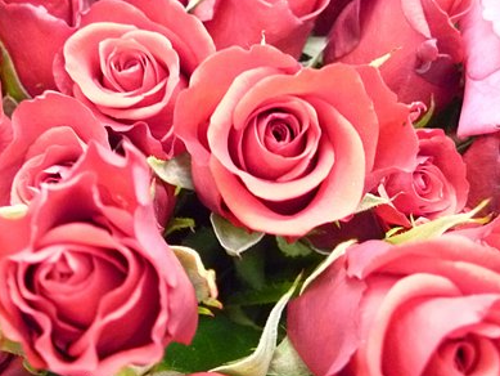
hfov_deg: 35.5
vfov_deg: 27.0
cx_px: 237
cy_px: 165
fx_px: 780
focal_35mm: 54
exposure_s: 1/13
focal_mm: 7.2
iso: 800
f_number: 3.6
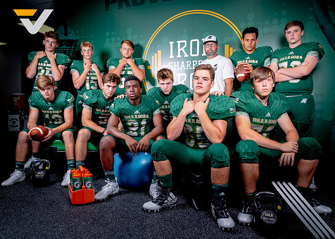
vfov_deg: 53.2
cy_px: 120
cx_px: 167
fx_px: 239
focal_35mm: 25
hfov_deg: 70.1
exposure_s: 1/125
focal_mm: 24
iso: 125
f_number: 8
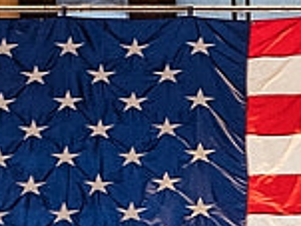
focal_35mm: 357
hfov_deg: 5.5
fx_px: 3102
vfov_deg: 4.1
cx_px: 380
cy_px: 600
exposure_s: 1/60
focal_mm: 35
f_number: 2.8
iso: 800
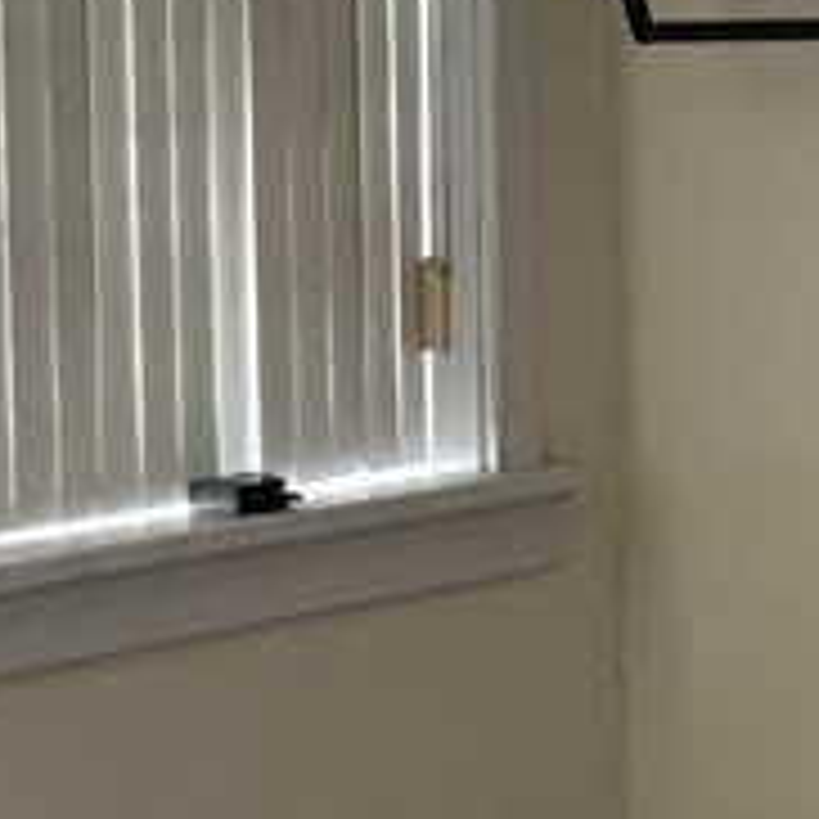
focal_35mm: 194
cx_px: 1341
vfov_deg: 9.0
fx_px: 5193
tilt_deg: -2.3
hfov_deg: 8.7
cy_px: 400
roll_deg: -1.2
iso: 100
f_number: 1.6
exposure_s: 1/121
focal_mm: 5.96
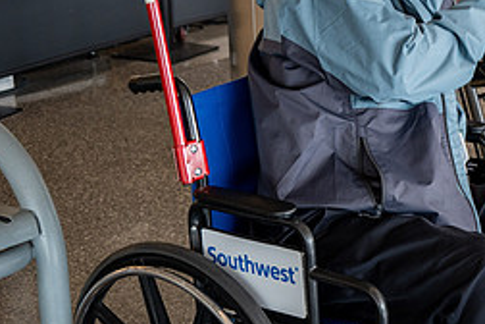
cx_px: 535
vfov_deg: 13.8
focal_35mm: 99
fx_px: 1334
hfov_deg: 19.7
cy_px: 104
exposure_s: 1/80
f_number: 5.3
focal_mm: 43
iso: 1100
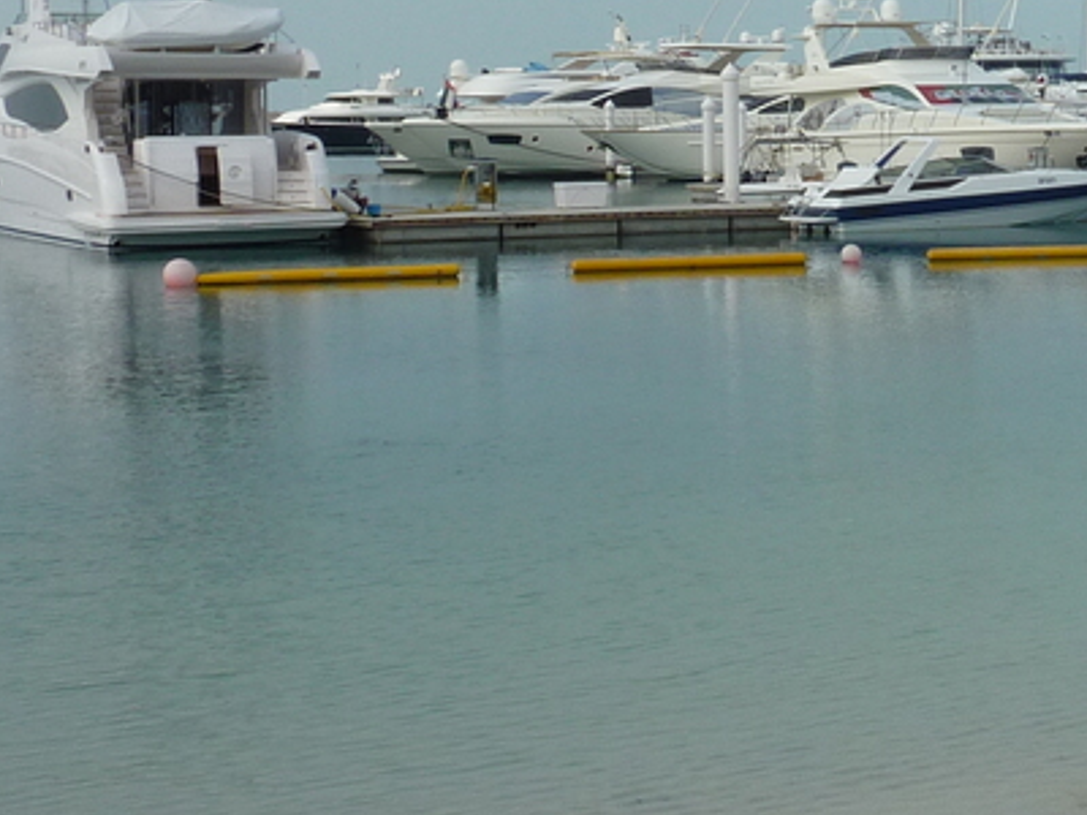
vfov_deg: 19.4
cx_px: 1087
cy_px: 160
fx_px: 2355
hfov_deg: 24.8
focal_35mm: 75
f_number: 5.6
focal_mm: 4.1
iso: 80
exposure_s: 1/400
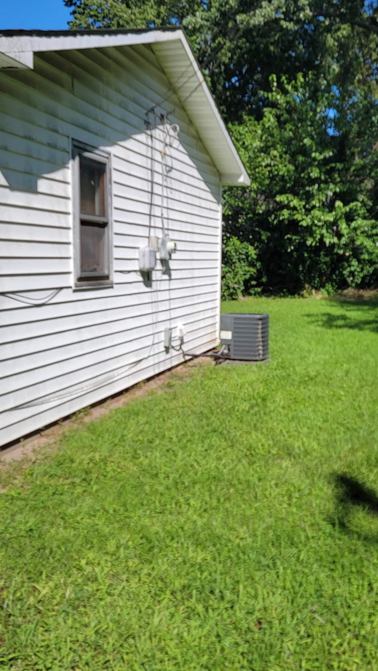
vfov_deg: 56.6
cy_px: 335
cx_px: 237
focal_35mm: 35
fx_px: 624
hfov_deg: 33.5
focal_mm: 6.7
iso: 16
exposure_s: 1/1250
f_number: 1.8
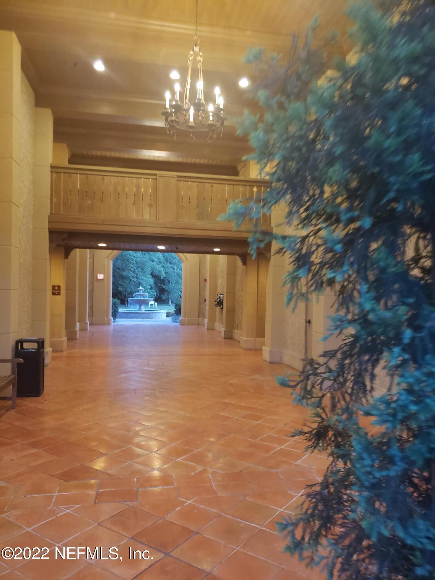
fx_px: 436
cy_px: 290
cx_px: 218
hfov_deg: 53.1
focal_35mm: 26
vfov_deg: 67.3
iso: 250
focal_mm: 4.3
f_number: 1.5
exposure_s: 1/12
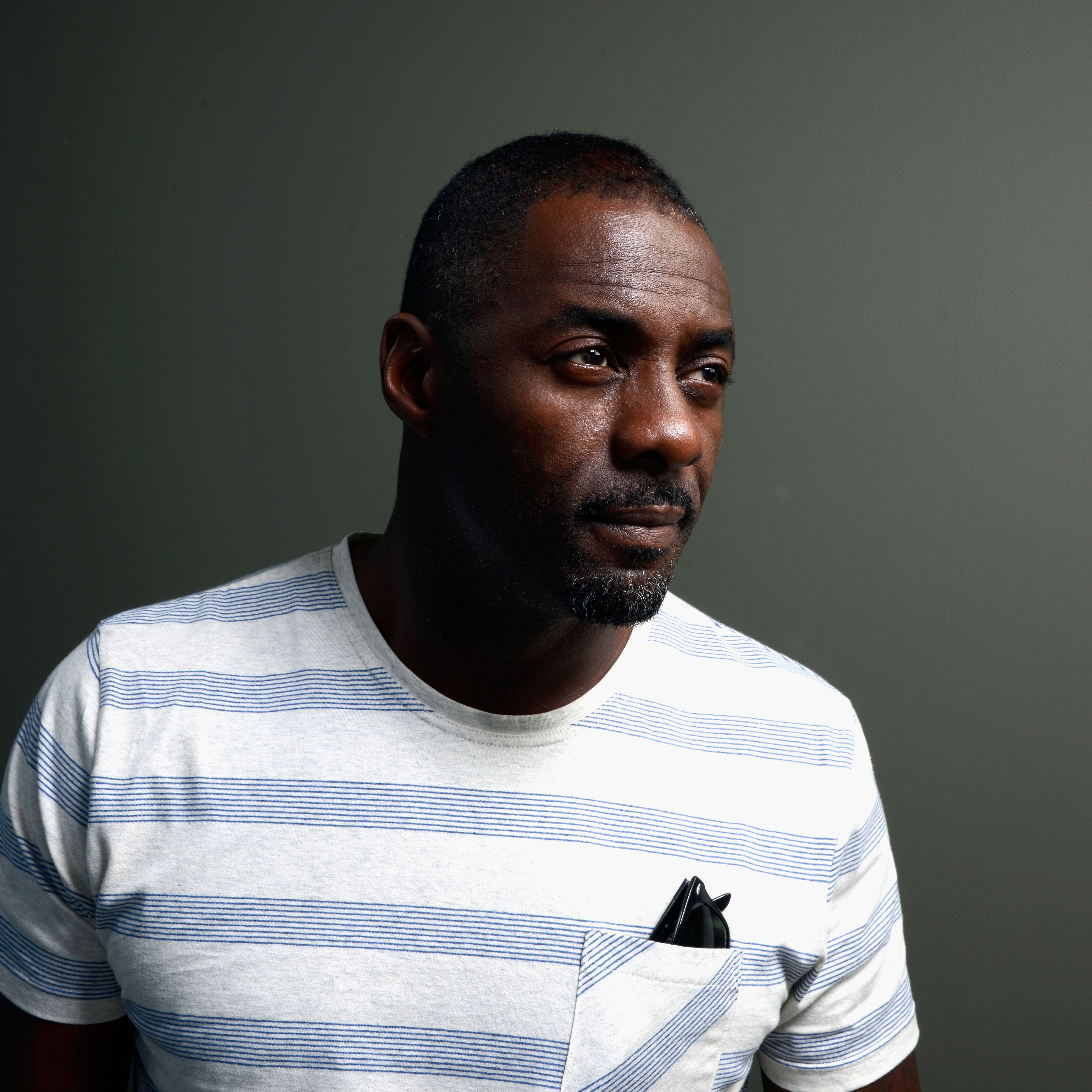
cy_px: 546
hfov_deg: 33.4
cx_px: 586
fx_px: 1820
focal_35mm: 51
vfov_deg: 33.4
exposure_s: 1/200
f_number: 16
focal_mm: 40
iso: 100
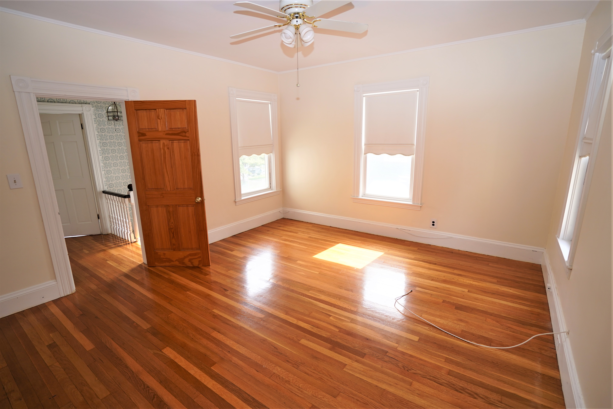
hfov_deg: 96.7
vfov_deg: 73.7
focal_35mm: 16
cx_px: 306
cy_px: 204
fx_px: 272
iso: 400
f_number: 4
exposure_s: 1/160
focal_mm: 16
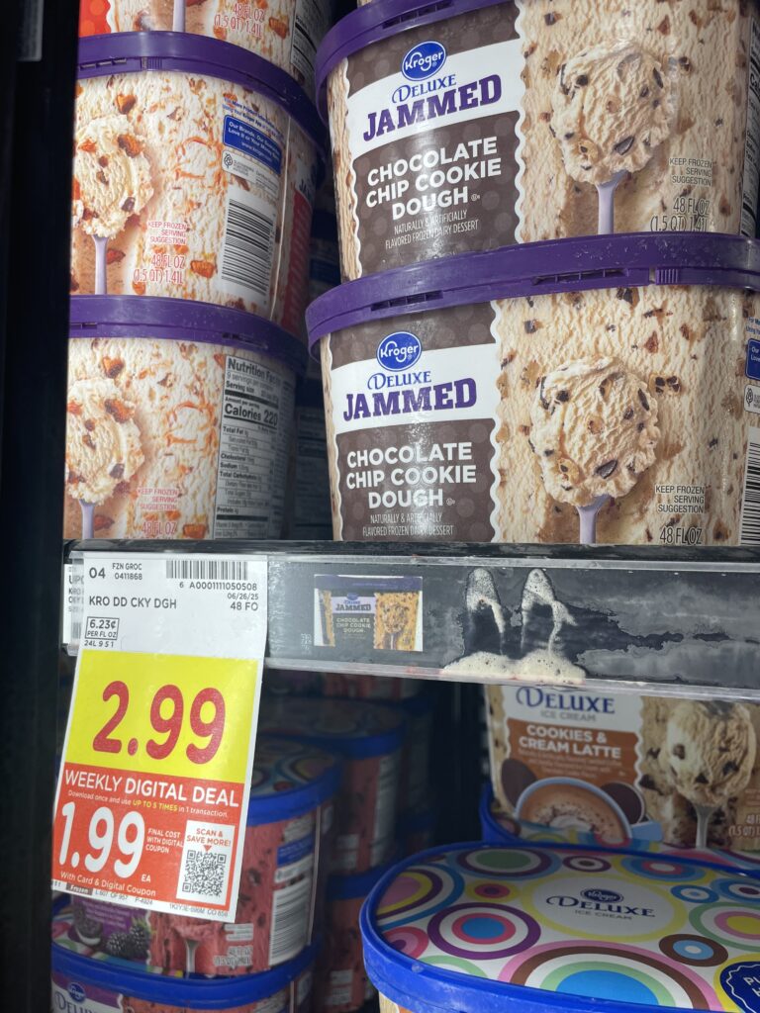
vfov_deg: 67.3
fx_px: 761
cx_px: 380
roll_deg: -0.6
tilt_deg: +3.5
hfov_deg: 53.1
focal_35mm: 26
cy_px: 506
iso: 40
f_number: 1.6
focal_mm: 4.2
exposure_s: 1/120
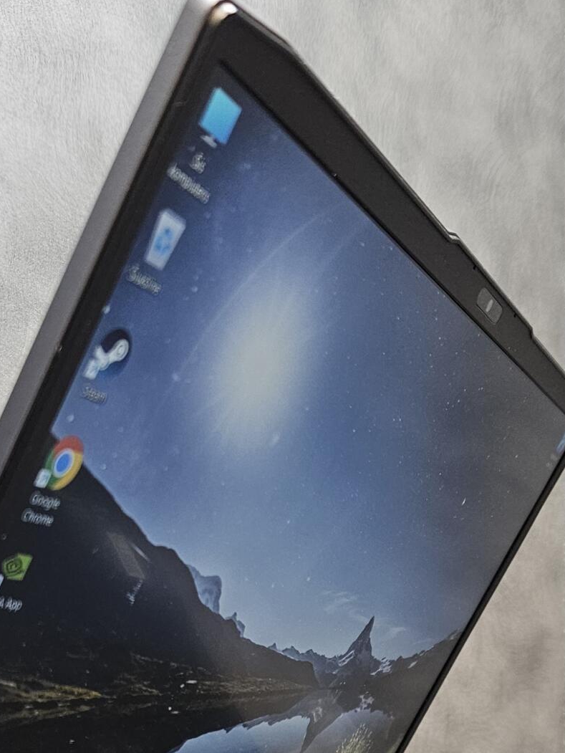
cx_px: 289
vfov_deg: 31.9
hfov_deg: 26.1
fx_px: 1218
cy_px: 742
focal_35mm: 56
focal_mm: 5.4
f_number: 1.8
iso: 250
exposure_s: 1/100
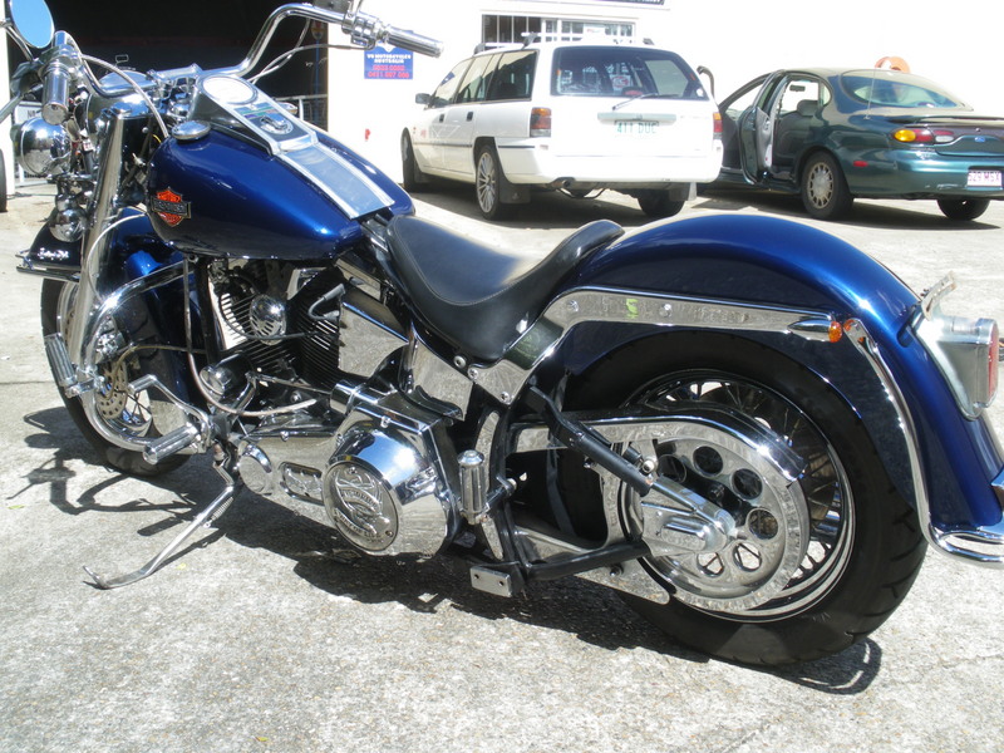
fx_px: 1044
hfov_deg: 51.4
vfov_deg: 39.7
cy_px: 376
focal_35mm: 36
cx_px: 502
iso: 64
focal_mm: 6.3
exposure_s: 1/125
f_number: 5.4
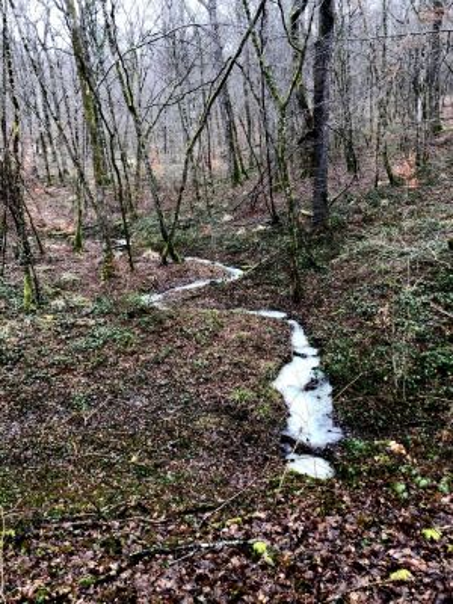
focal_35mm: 28
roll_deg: +1.5
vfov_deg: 63.4
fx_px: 489
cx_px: 226
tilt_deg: -14.9
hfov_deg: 49.7
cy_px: 302
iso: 32
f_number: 1.8
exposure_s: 1/30
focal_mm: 4
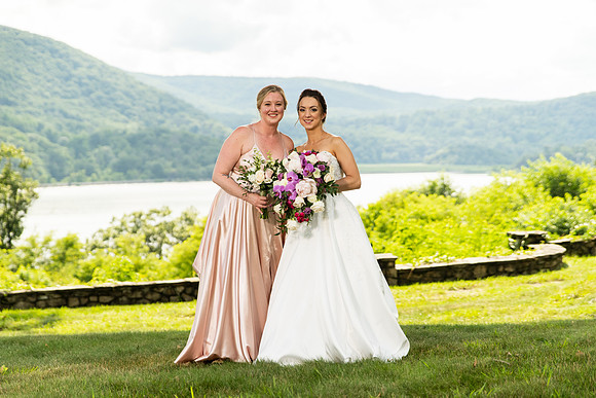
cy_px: 213
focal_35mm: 75
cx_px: 319
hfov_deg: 27.0
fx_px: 1241
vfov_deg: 18.2
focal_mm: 70
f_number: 2.8
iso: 1000
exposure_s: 1/4000
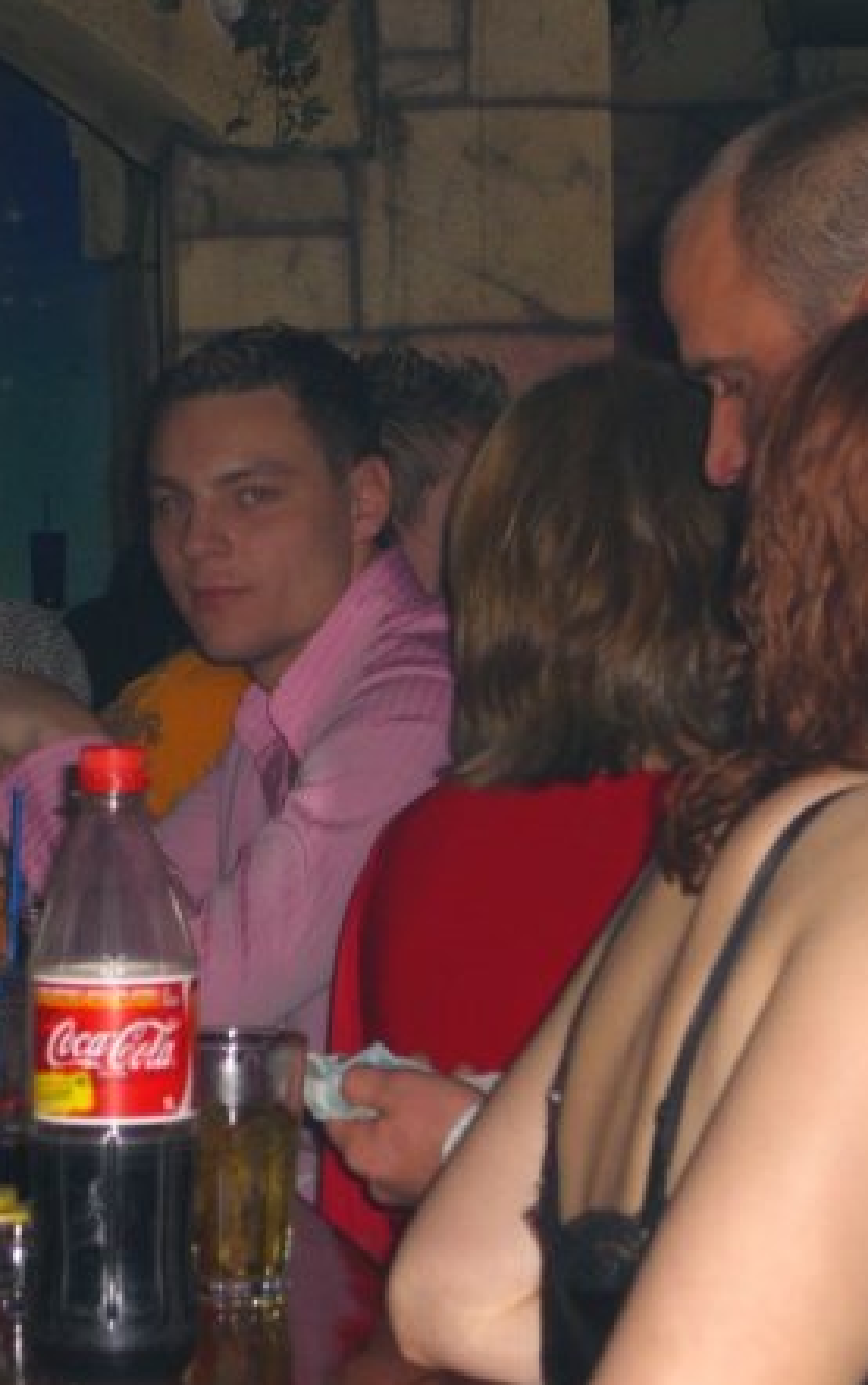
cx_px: 276
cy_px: 702
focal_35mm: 115
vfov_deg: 18.1
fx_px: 4344
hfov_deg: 11.4
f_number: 4.4
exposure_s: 1/60
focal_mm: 16.6
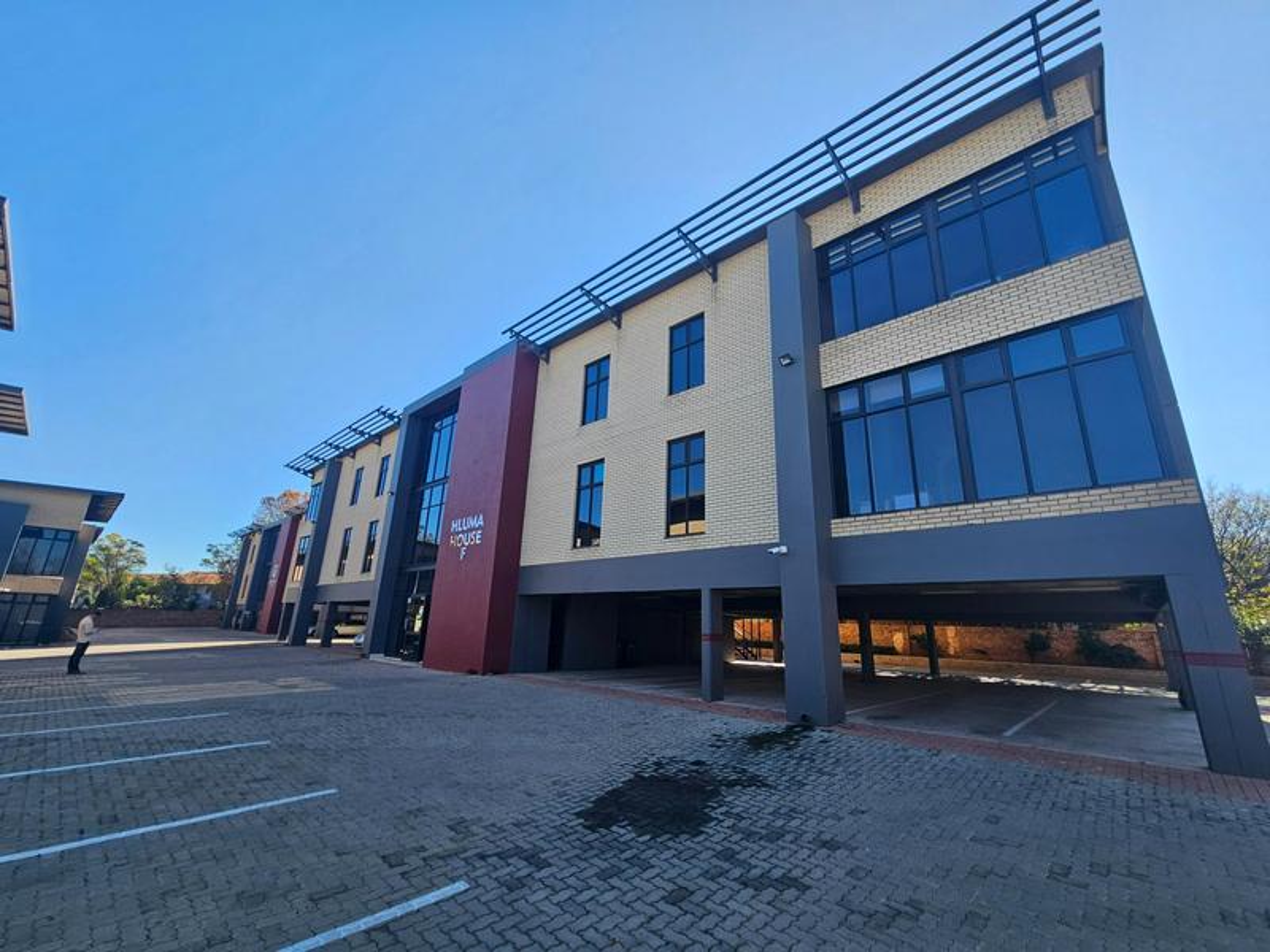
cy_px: 476
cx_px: 635
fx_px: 477
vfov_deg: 89.9
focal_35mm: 13
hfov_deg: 106.2
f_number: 2.2
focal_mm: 2.2
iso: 50
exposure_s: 1/647
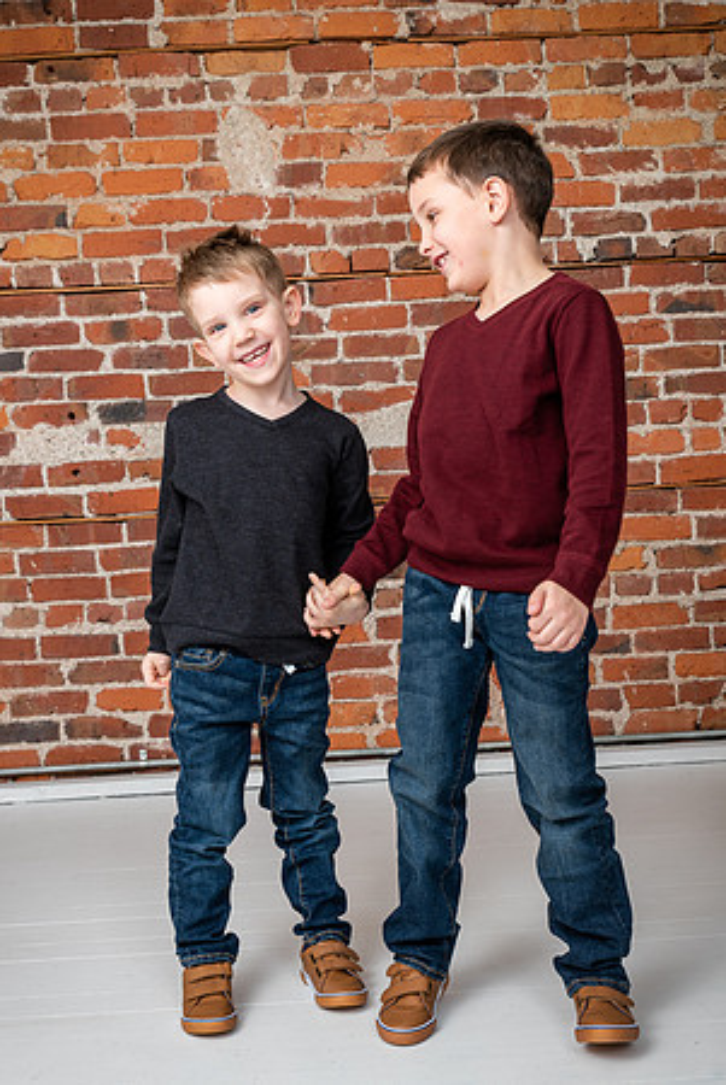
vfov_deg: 46.4
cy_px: 542
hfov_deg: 32.0
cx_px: 363
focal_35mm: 42
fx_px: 1267
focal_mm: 42
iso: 160
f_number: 8
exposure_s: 1/160
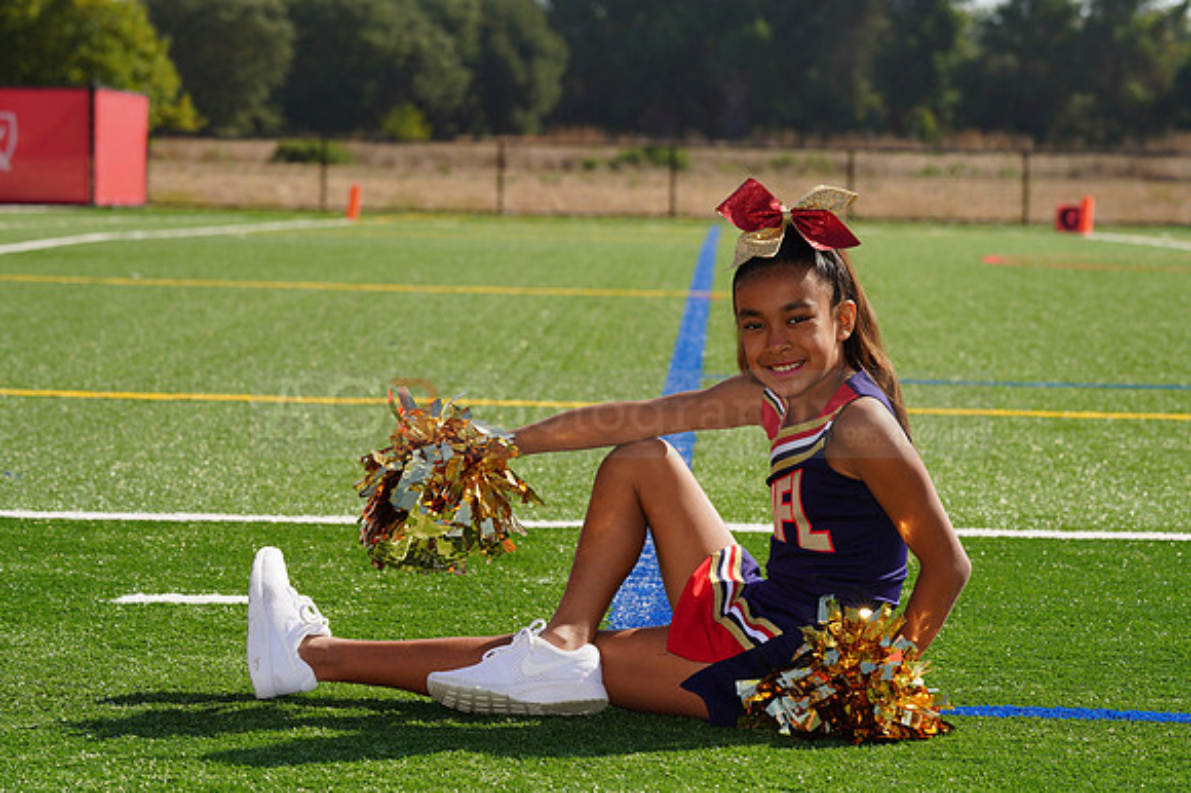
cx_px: 596
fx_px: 4530
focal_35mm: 137
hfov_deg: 15.0
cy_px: 396
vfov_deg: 10.0
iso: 100
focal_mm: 137
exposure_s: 1/250
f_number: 10
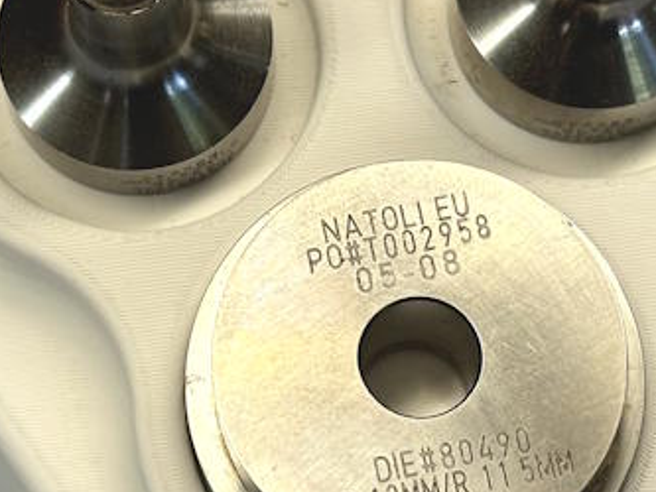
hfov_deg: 13.7
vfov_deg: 10.3
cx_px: 380
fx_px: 2730
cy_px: 211
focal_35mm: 144
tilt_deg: -53.8
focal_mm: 6.86
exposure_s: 1/151
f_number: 1.78
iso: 50
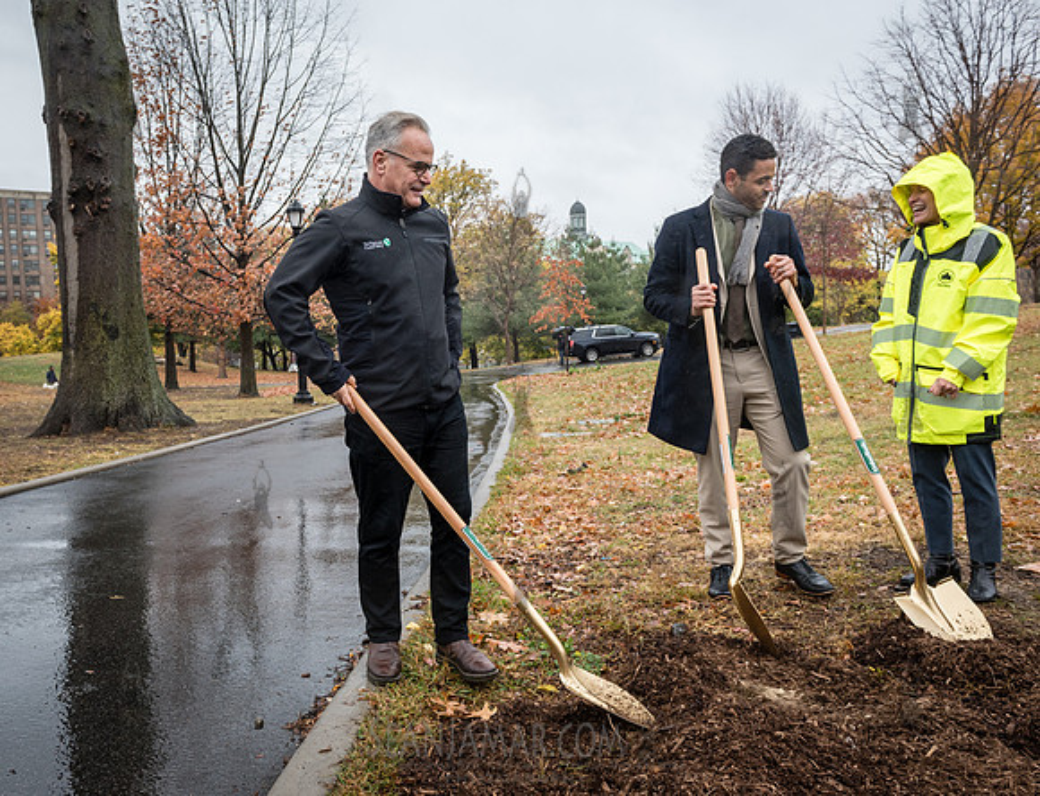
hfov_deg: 63.2
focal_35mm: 28
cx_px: 414
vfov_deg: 50.9
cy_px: 381
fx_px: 835
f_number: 6.3
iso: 500
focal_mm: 24
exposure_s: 1/400
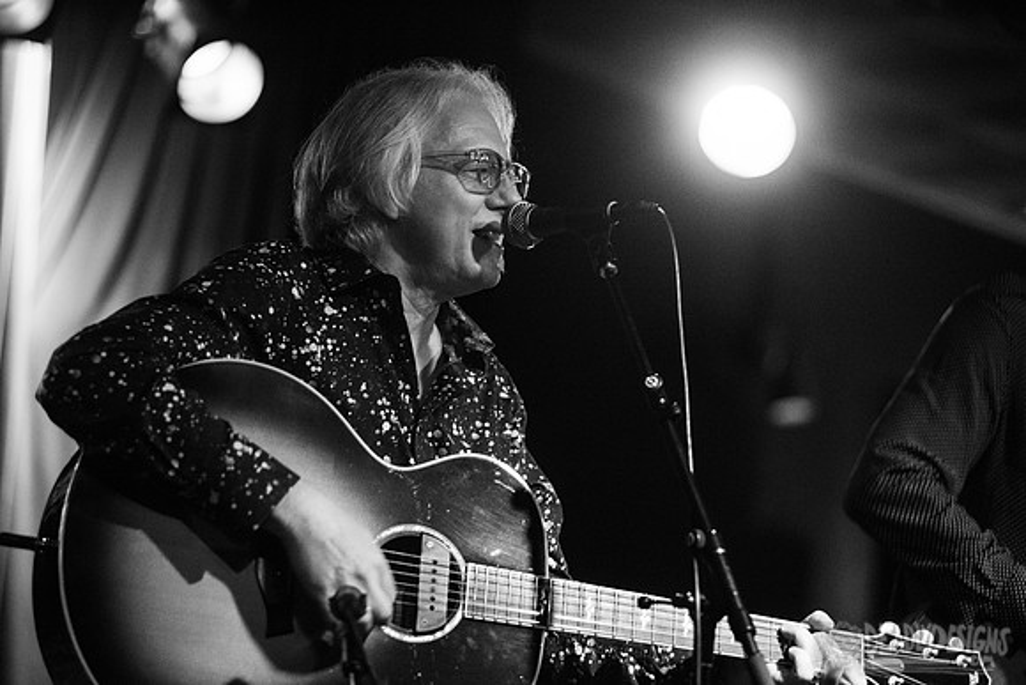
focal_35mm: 145
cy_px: 342
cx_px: 513
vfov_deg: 9.5
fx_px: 4133
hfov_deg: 14.2
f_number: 3.2
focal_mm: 145
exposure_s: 1/60
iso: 3200
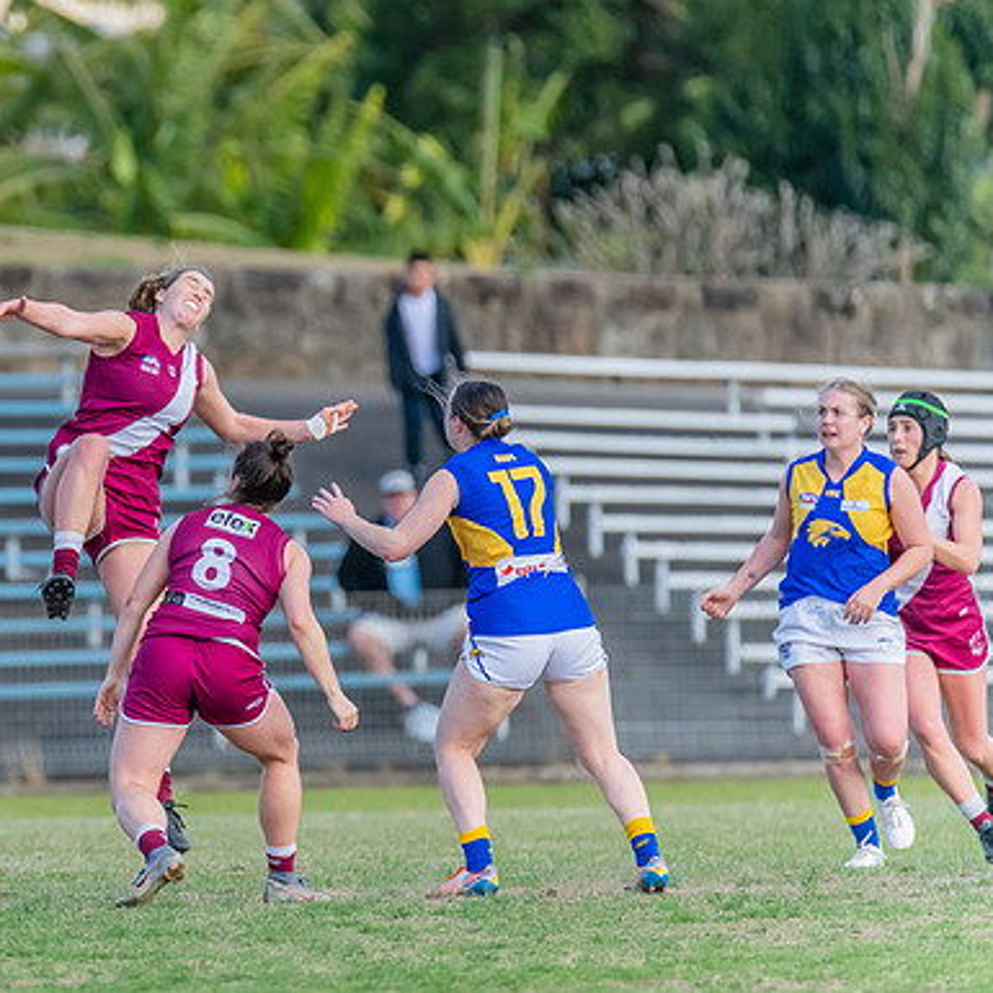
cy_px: 401
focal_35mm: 915
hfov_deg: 1.9
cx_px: 119
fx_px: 29696
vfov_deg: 1.9
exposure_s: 1/1600
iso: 1800
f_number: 6.3
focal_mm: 600
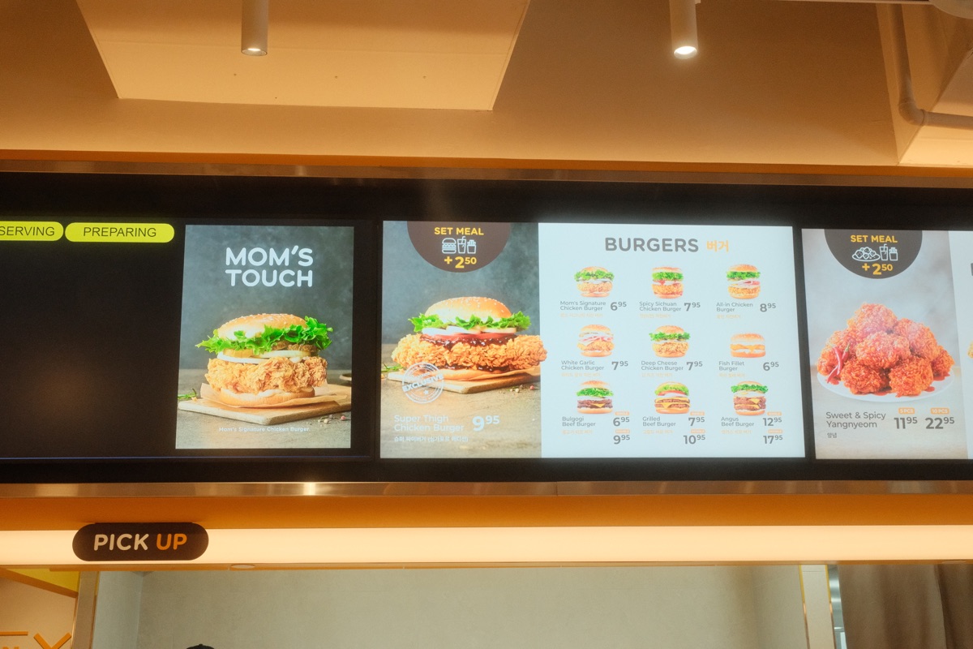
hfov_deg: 51.9
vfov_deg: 35.9
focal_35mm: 37
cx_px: 486
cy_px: 324
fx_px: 1000
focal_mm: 24.8
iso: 4000
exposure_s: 1/60
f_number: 10
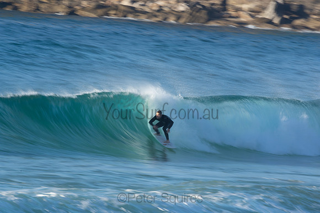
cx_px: 160
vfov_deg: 1.8
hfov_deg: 2.7
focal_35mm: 750
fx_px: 6668
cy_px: 106
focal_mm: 500
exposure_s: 1/25
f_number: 22
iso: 125
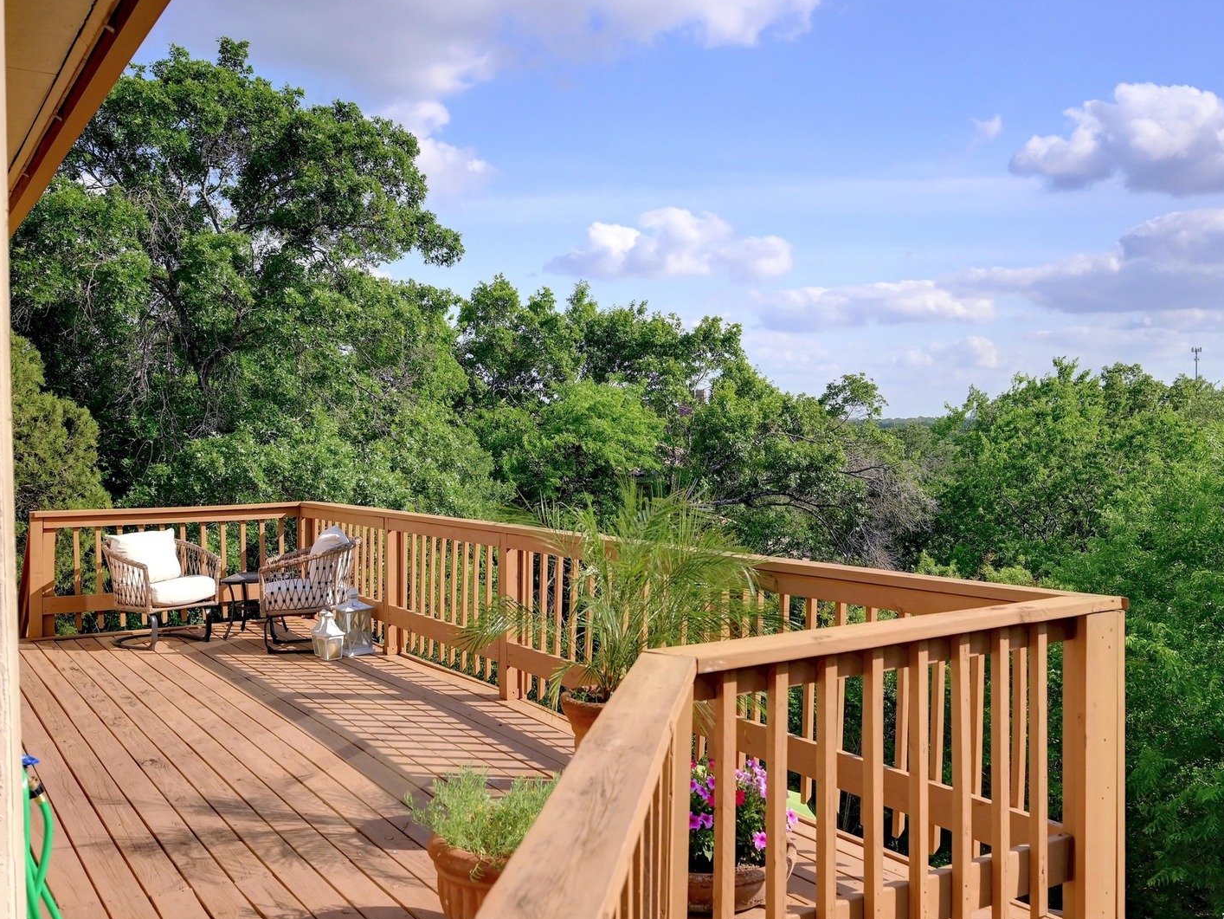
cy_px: 456
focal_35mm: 33
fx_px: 1167
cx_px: 613
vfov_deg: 43.0
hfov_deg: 55.3
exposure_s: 1/3200
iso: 2000
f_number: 6.3
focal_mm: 30
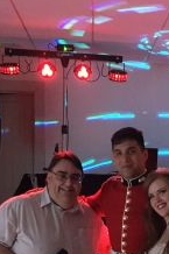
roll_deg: -1.4
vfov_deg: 27.4
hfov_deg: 18.9
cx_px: 139
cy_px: 230
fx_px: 501
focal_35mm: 71
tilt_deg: -6.7
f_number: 2.2
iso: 200
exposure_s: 1/4
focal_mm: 4.15
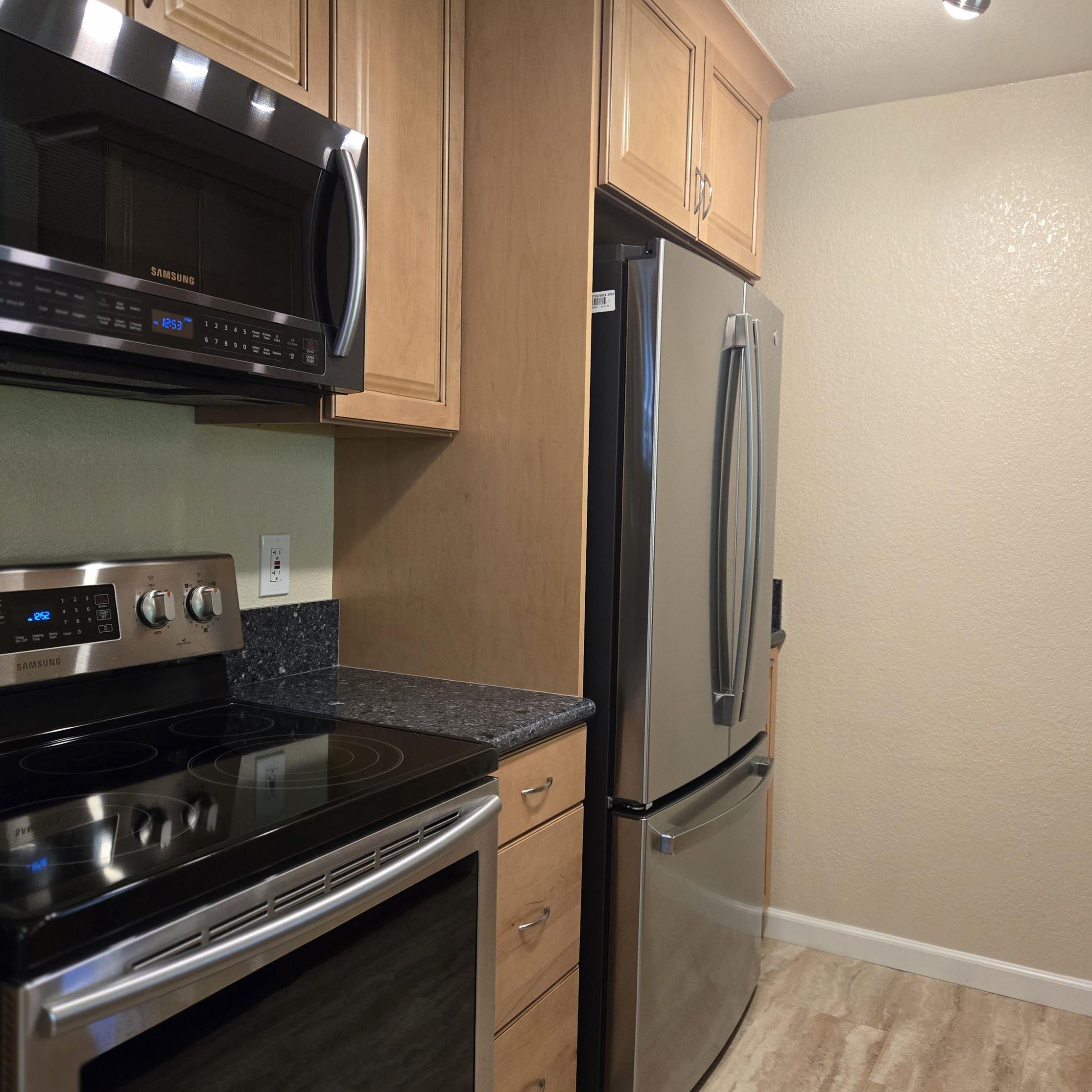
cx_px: 568
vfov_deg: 57.3
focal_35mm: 28
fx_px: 999
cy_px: 553
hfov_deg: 57.3
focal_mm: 5.4
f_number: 1.8
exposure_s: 1/120
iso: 640
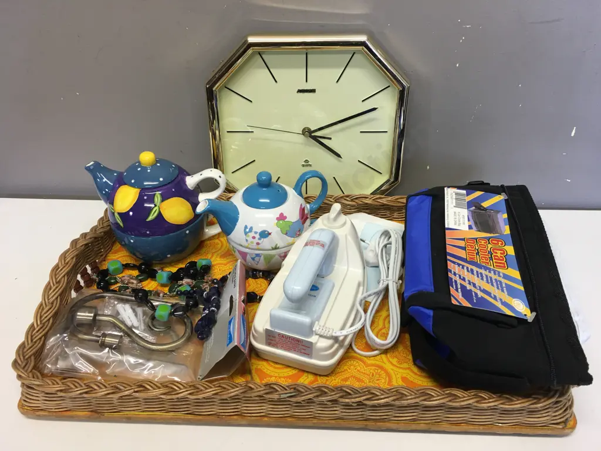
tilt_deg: -33.7
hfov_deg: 61.7
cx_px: 300
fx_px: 503
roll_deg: -0.4
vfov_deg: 48.2
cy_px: 226
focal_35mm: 29
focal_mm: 4.15
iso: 40
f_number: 2.2
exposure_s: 1/33
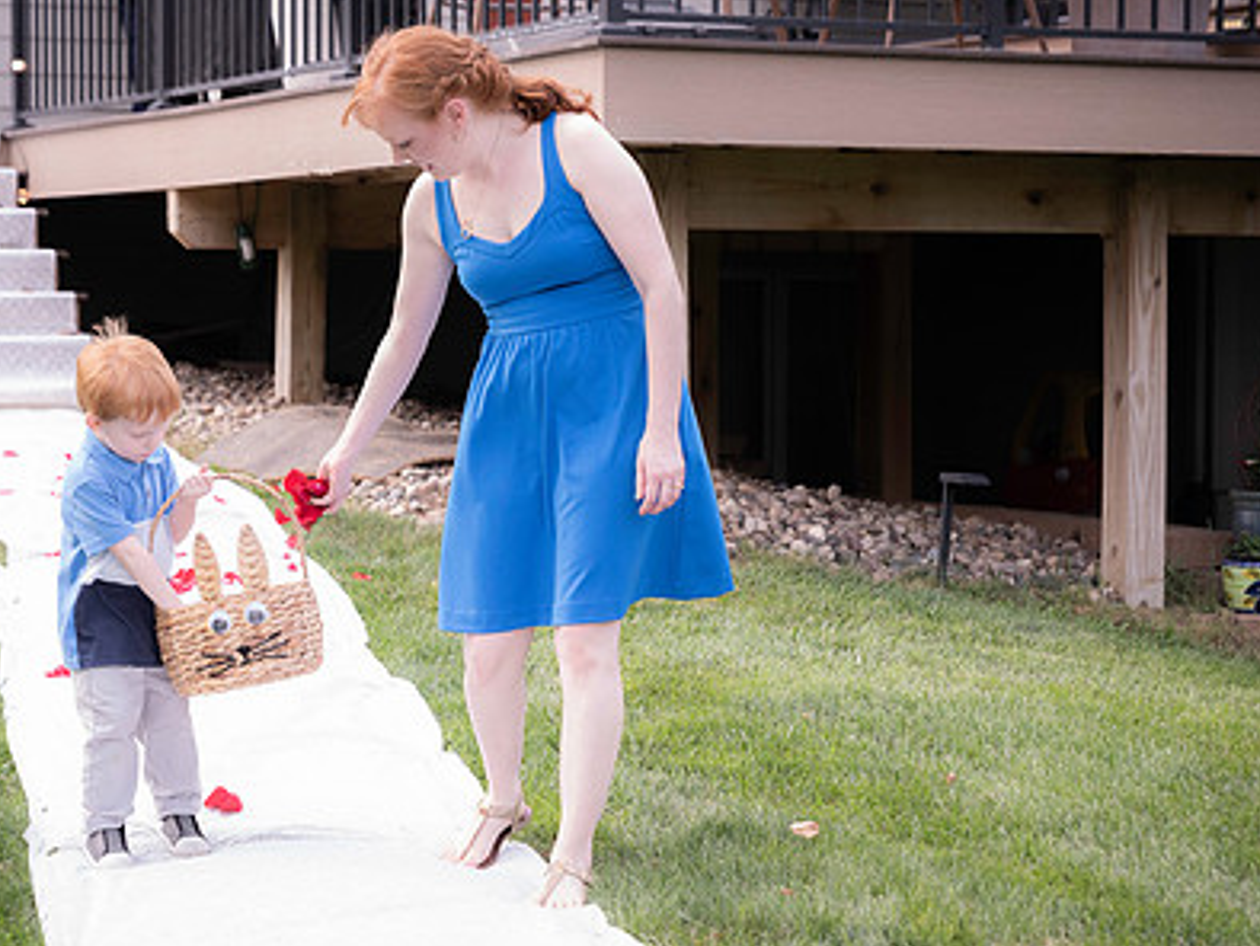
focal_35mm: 99
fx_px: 3606
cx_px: 441
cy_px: 503
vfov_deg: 15.0
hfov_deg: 19.8
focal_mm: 70
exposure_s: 1/250
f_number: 6.3
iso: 800
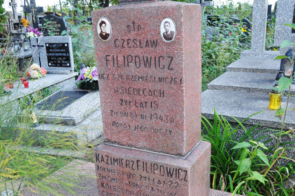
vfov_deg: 36.7
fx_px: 295
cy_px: 112
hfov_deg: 53.2
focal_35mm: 36
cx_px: 152
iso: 250
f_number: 7.1
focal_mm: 20
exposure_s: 1/100
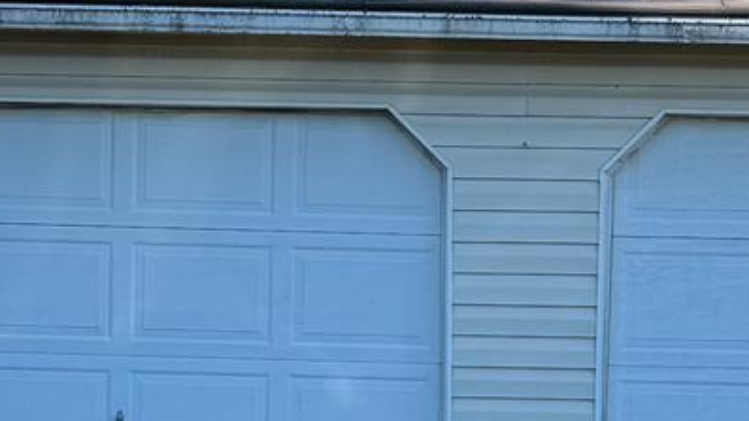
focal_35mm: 135
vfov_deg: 8.9
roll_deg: -1.0
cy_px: 366
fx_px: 2680
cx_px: 415
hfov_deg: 15.9
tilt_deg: -5.0
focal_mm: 6.86
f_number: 1.78
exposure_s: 1/1395
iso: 80
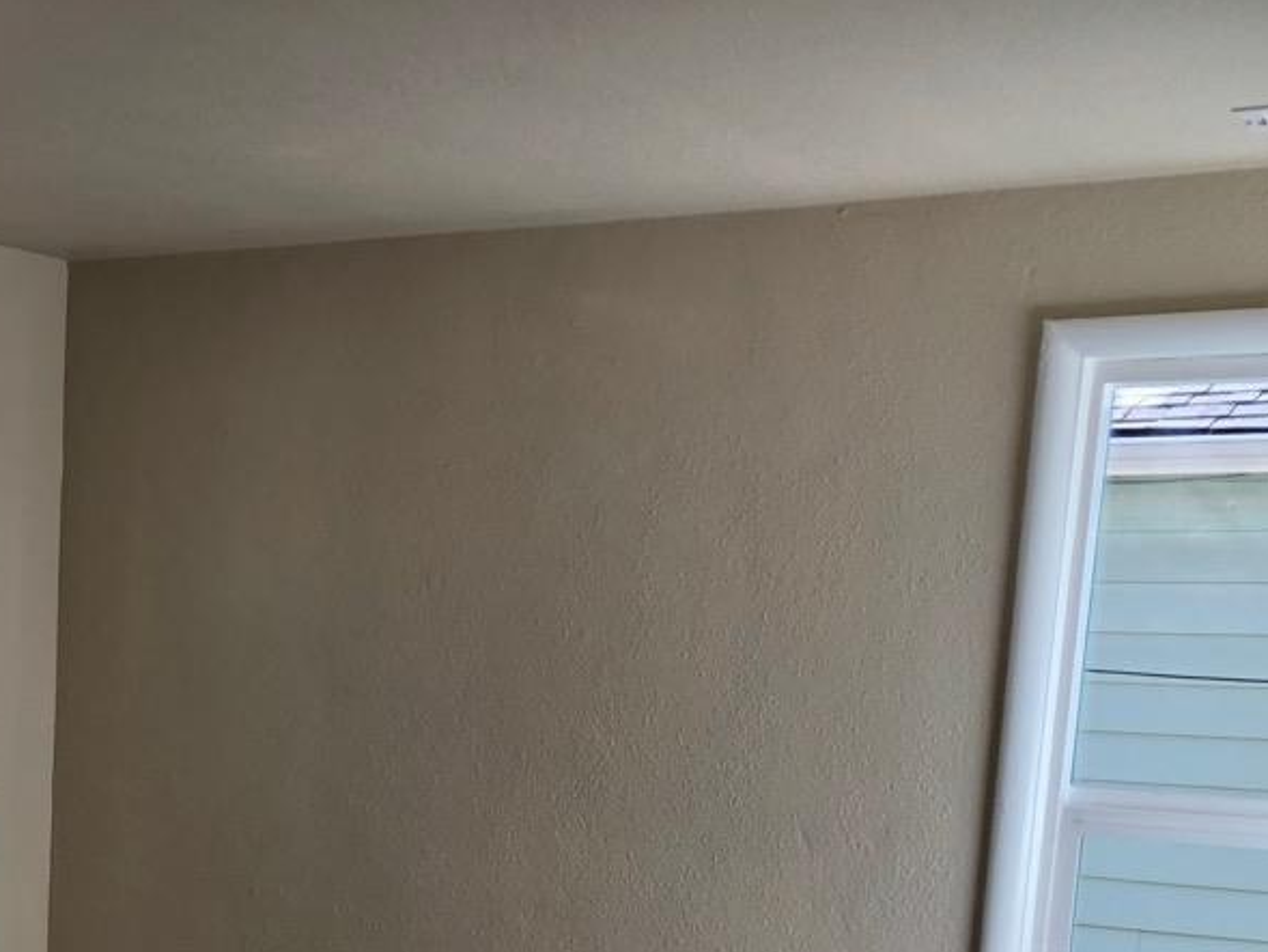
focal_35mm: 63
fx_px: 2308
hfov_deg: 29.4
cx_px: 108
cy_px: 1021
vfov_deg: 22.1
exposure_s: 1/120
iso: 32
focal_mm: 3.99
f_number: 1.8
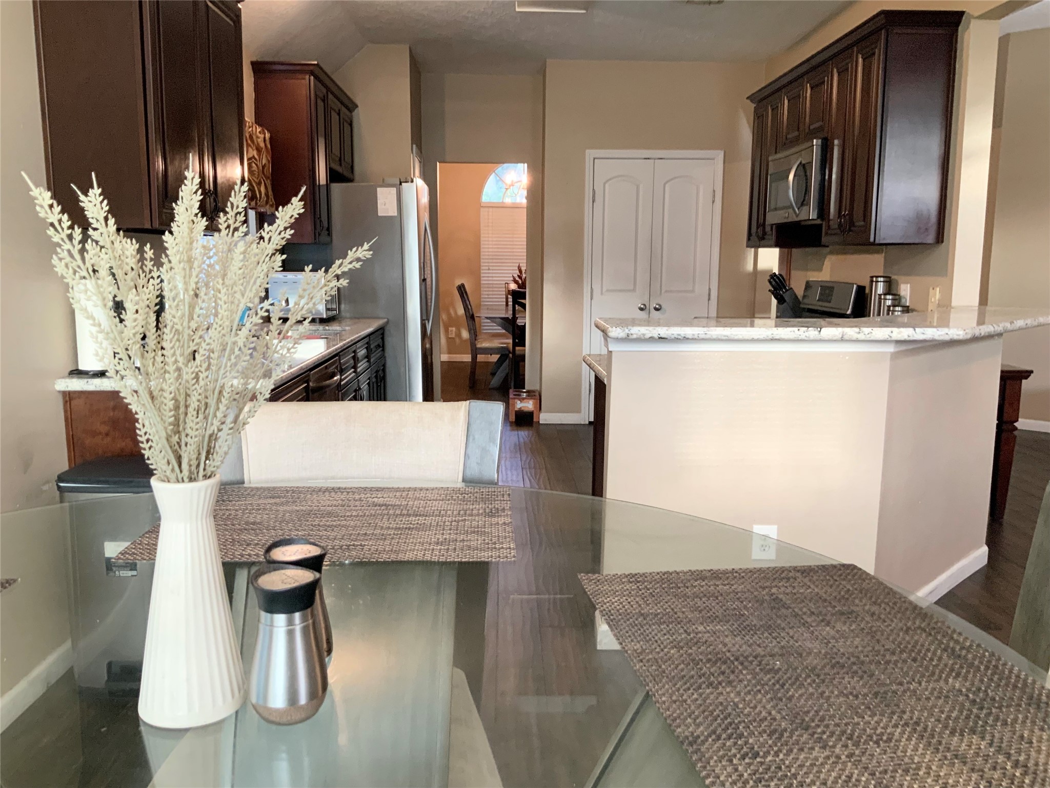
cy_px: 394
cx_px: 525
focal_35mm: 29
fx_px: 880
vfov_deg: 48.2
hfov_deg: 61.7
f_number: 1.8
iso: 125
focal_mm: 3
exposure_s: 1/60
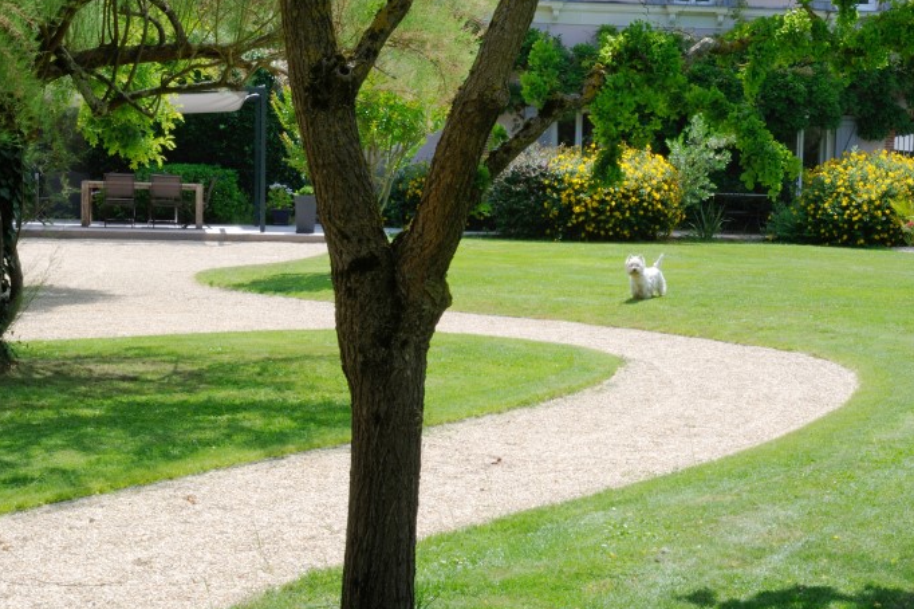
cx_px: 521
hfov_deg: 28.4
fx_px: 1802
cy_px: 293
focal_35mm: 71
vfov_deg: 19.2
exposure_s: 1/13
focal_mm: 38
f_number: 22
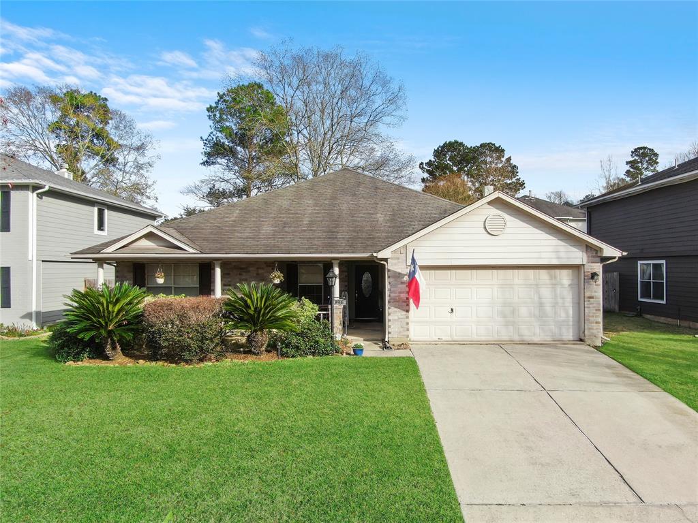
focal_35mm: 25
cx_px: 349
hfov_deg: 69.4
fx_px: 504
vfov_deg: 54.9
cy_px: 262
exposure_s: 1/1250
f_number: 2.8
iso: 110
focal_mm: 4.48
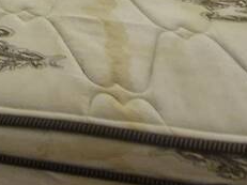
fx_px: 578
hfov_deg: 21.6
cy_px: -289
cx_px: -83
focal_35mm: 81
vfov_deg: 12.8
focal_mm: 1.74
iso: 250
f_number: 2.2
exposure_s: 1/60
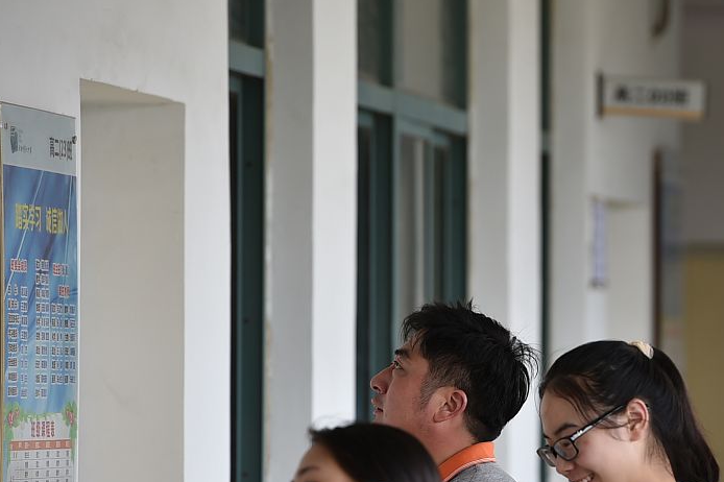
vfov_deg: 4.0
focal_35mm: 346
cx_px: 579
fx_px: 6955
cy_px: 362
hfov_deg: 6.0
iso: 200
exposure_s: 1/200
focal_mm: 200
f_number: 4.5
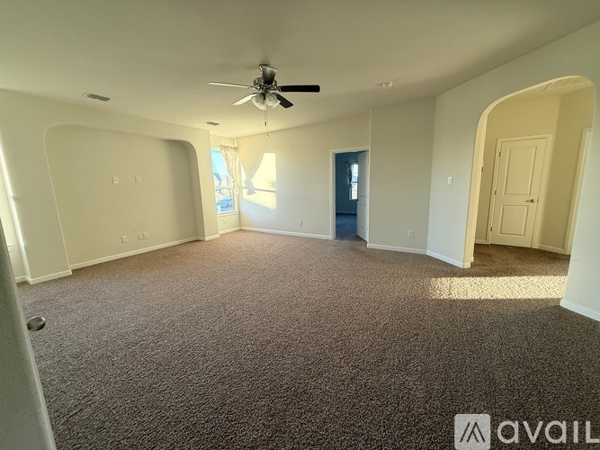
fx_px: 243
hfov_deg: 102.1
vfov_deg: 85.7
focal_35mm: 14
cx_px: 300
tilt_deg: -10.2
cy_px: 225
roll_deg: +1.4
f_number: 2.2
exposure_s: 1/99
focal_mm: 2.22
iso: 160
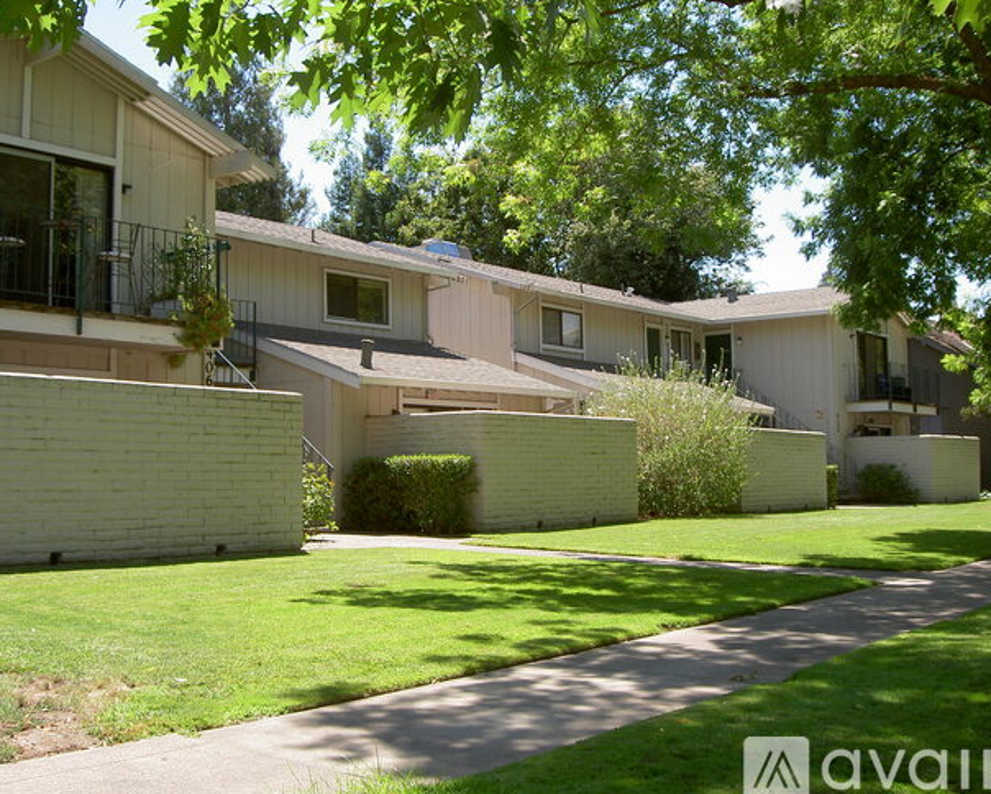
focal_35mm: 42
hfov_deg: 43.8
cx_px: 462
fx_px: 1233
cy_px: 392
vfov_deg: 35.7
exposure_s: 1/200
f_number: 4.7
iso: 100
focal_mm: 8
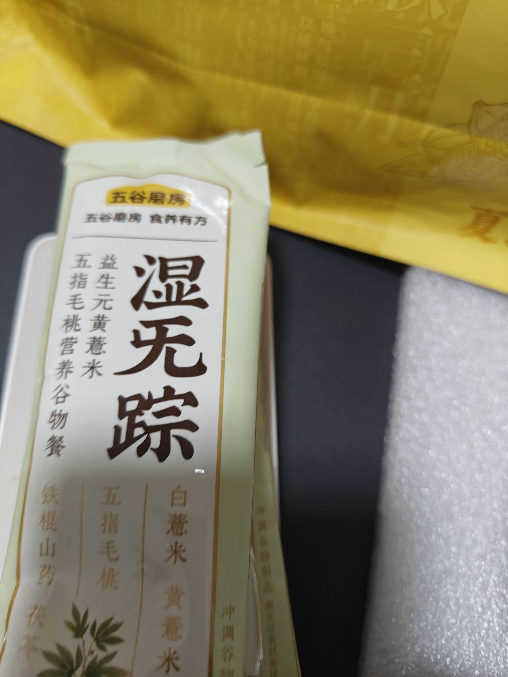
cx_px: 254
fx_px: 470
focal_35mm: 24
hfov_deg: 56.8
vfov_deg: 71.6
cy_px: 338
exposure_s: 1/46
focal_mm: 5.59
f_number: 1.8
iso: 400
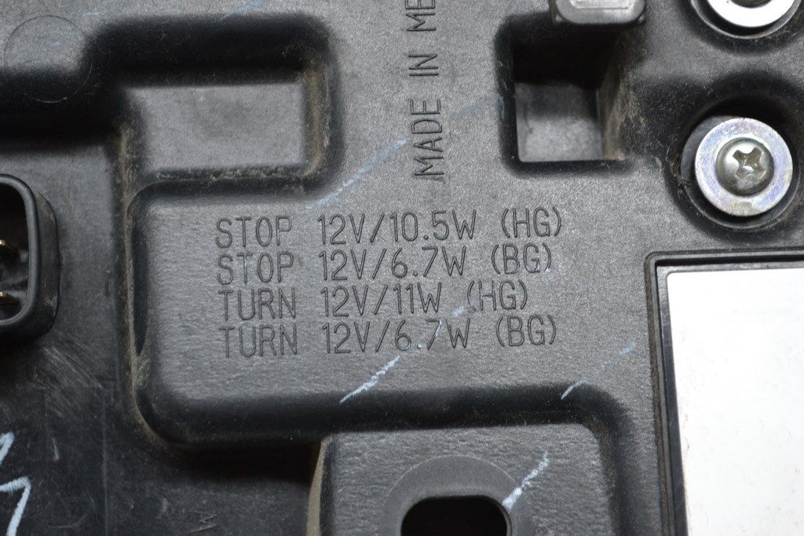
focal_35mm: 82
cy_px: 268
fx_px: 1843
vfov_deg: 16.6
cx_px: 402
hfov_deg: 24.6
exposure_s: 1/60
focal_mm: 55
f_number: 5.6
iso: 720
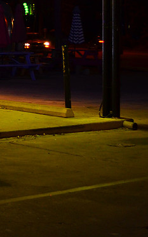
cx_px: -123
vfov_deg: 17.5
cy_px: 9
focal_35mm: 117
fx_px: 755
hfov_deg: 10.5
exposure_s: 1/30
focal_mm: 26
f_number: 4.2
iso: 360
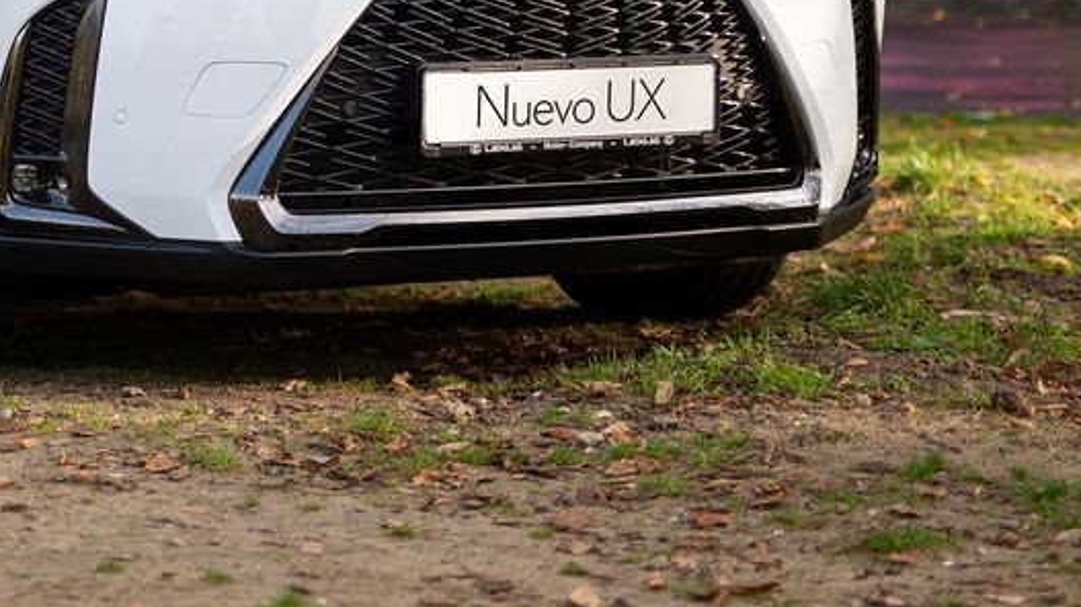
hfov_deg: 13.4
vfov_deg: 7.5
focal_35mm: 159
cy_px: -348
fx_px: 4556
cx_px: 146
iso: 100
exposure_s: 1/1250
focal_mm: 50
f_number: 1.4
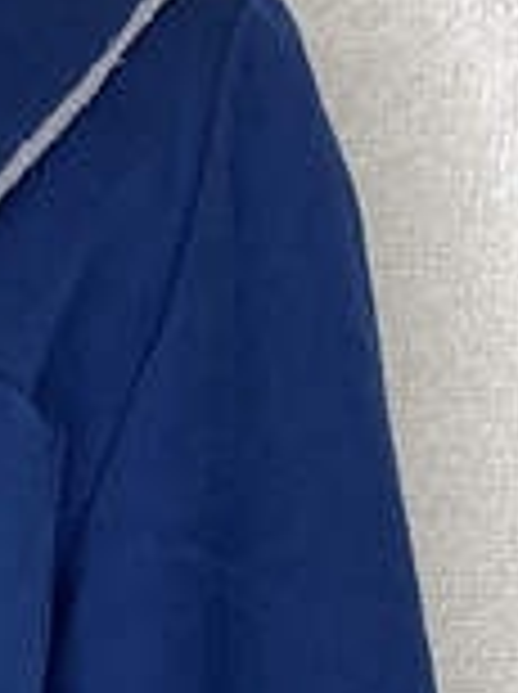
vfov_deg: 10.0
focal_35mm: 182
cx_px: -599
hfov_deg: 7.7
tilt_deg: -11.8
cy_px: 1413
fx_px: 3641
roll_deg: -0.1
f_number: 1.8
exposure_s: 1/120
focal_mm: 3.99
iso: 50
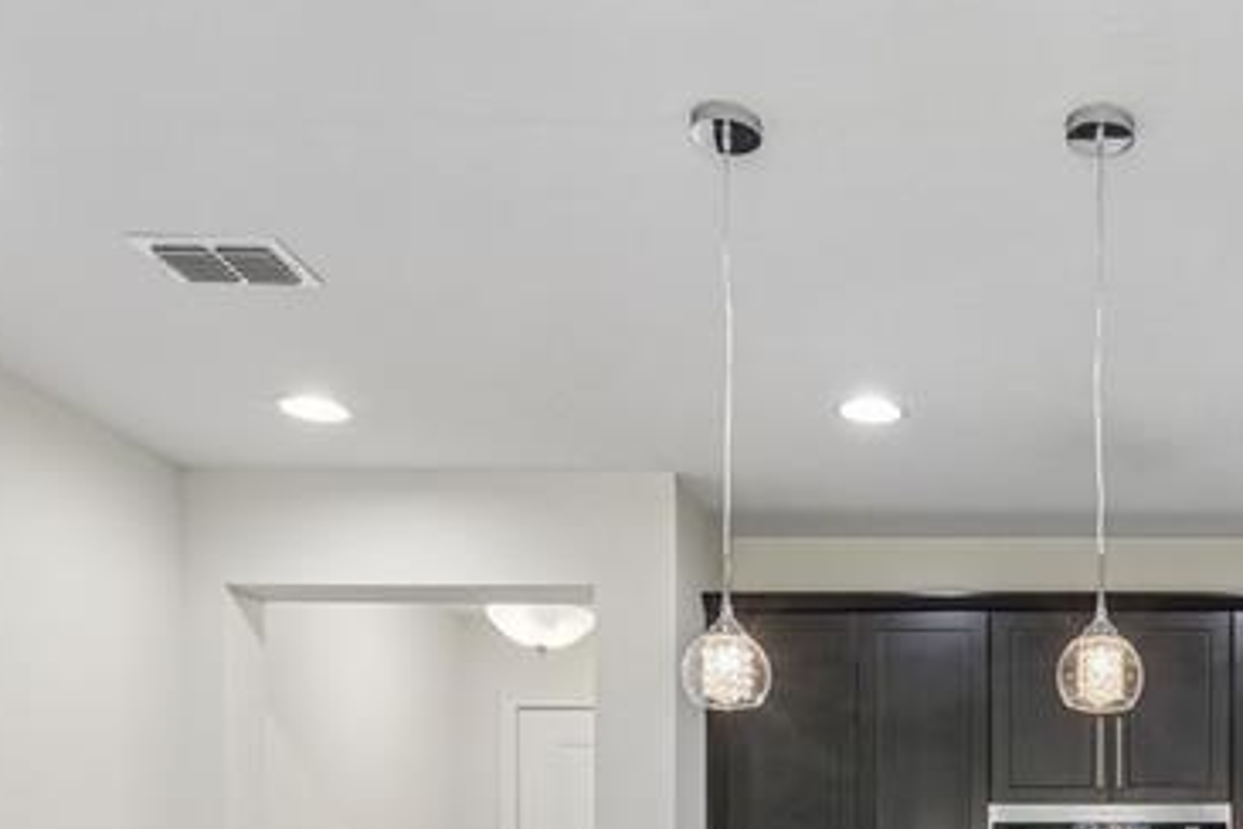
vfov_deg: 28.1
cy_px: 978
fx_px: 1450
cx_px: 1090
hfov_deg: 43.0
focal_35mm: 42
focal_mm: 10
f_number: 7.1
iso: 100
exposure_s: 1/3.33
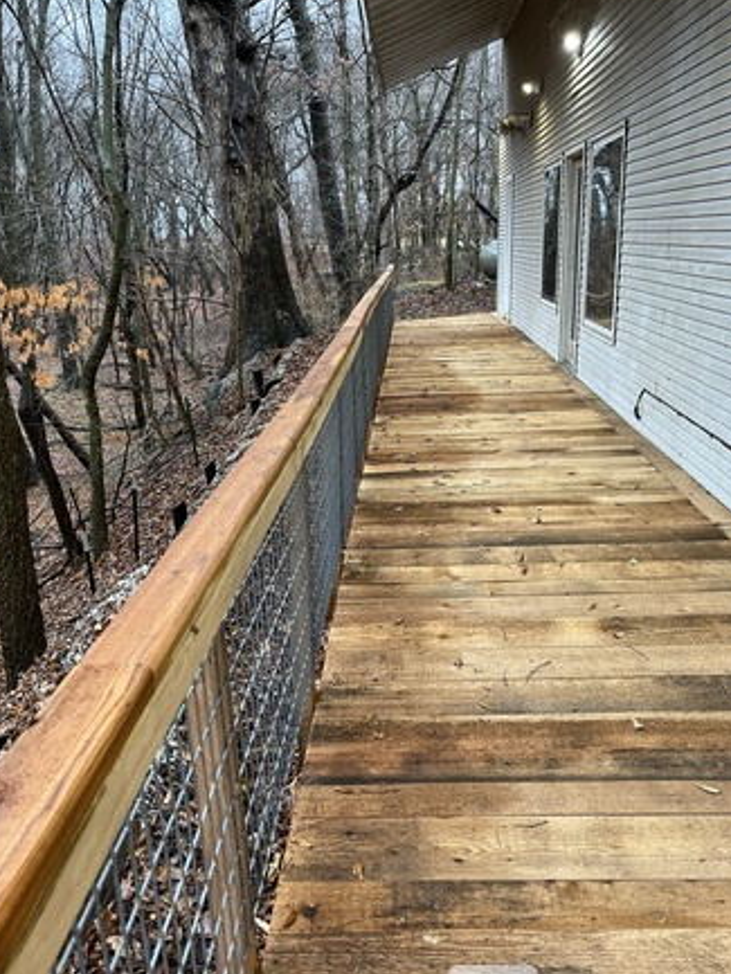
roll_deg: +0.6
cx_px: 390
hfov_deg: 46.8
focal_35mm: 30
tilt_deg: -14.8
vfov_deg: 59.9
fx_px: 844
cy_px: 493
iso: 100
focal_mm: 5.1
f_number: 1.6
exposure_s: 1/120
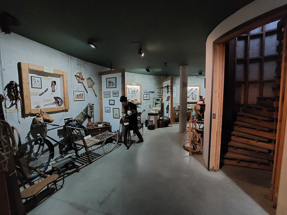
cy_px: 108
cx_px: 144
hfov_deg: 106.2
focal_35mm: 13
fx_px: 108
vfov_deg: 89.9
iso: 800
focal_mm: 1.74
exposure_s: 1/17
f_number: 2.2
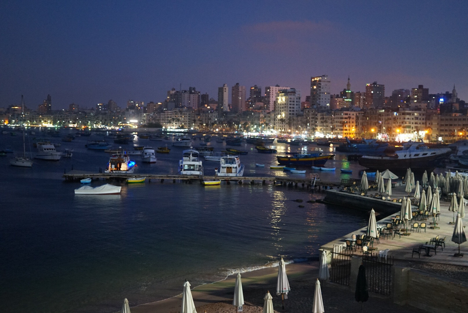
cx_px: 234
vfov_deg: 29.9
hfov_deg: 43.6
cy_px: 156
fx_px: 585
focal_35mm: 45
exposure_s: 1/13
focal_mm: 30
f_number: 2.8
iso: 1600
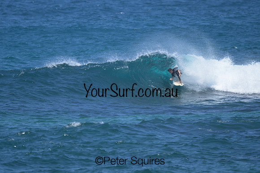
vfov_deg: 1.3
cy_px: 79
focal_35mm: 1100
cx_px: 107
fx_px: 7947
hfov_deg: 1.9
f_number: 6.3
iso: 500
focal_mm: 800
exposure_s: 1/2500
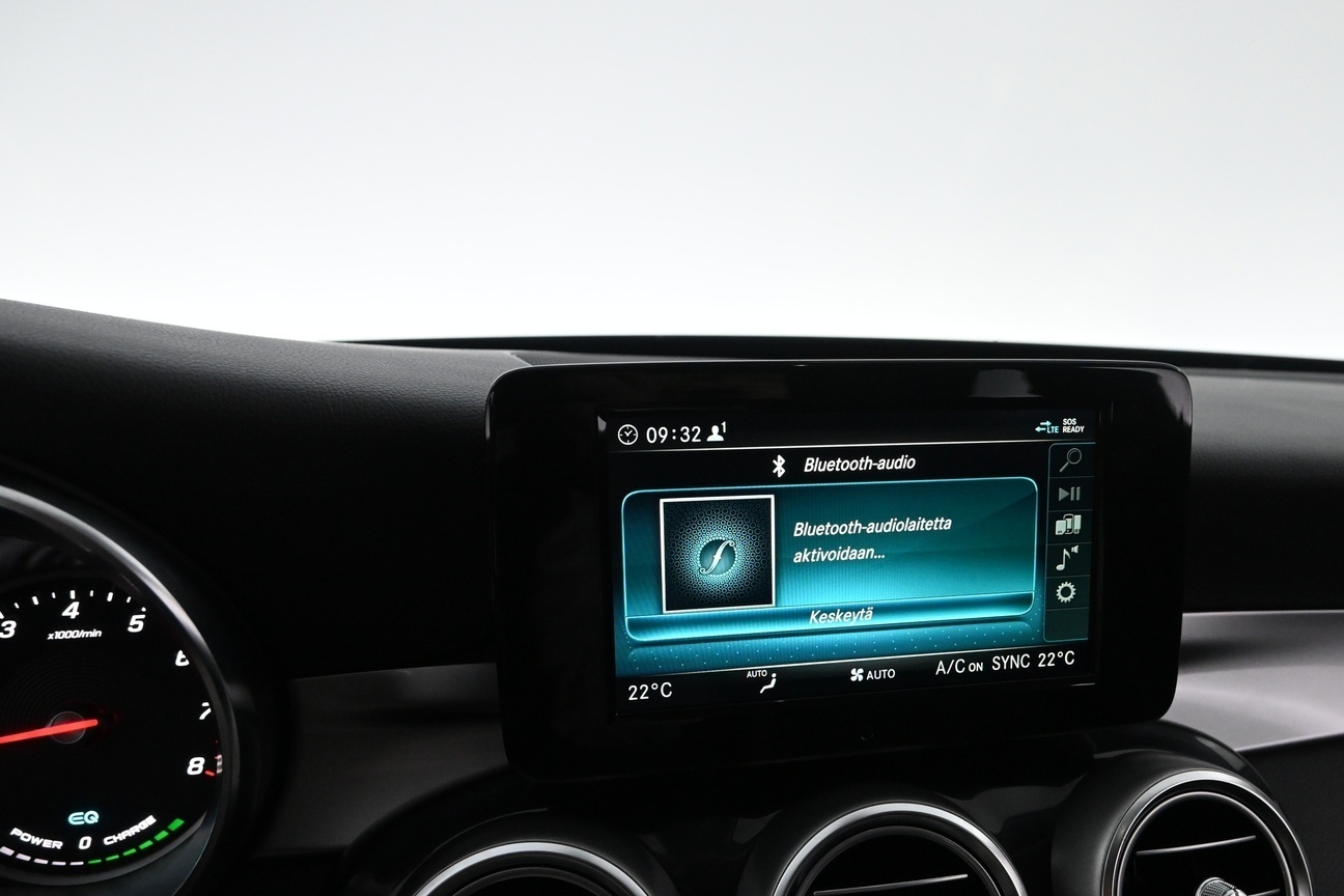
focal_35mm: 30
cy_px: 544
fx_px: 1120
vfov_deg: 43.4
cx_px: 806
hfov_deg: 61.4
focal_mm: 16
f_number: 4.5
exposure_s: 1/80
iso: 2500
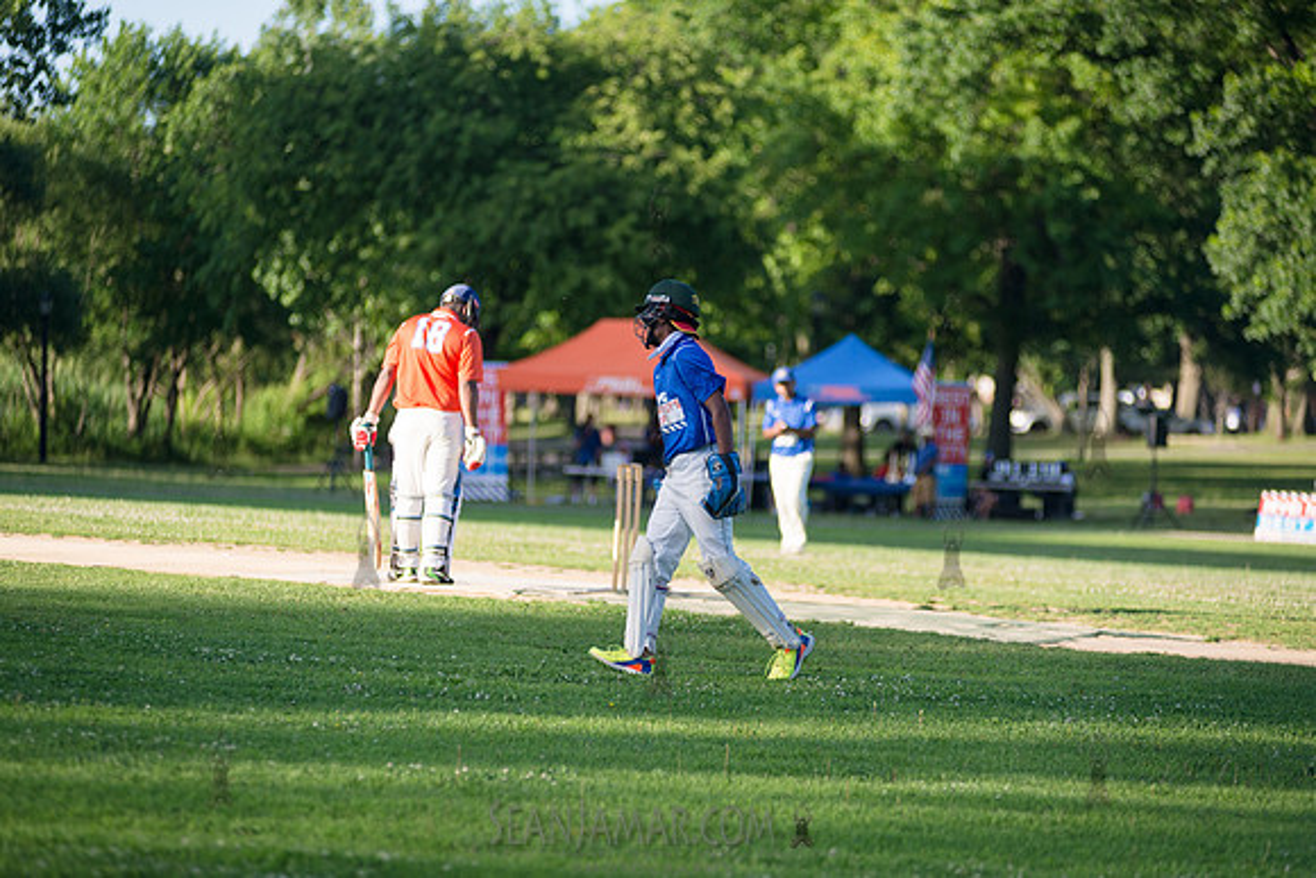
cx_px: 658
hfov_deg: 13.2
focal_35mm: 155
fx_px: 5667
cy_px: 439
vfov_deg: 8.9
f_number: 2.8
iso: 400
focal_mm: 155
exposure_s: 1/2500
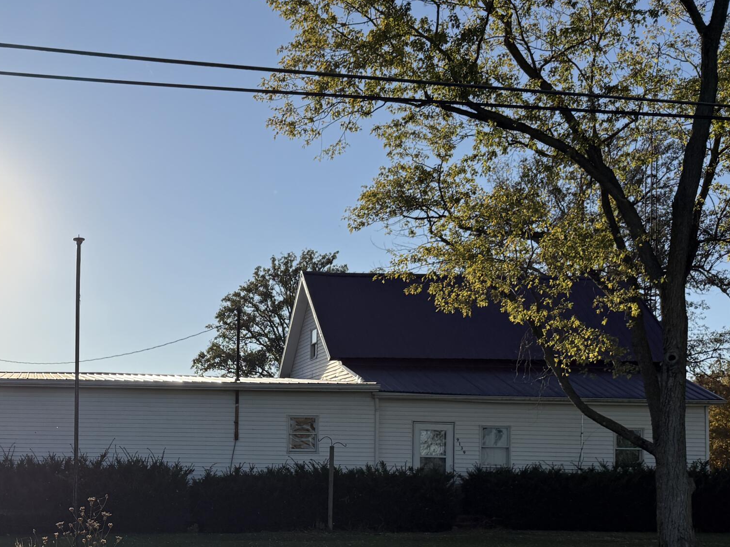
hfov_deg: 37.3
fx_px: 1012
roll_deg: -1.2
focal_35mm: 48
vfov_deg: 29.5
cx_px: 87
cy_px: 449
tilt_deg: +3.9
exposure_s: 1/9091
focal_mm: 6.76
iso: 100
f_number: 1.78
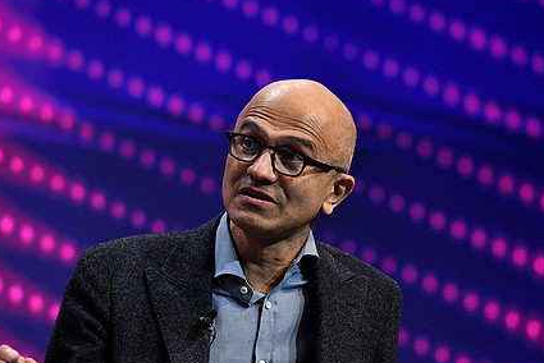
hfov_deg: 7.5
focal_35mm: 273
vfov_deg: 5.0
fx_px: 4128
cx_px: 252
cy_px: 240
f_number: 4
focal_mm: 200
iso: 3200
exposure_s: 1/160
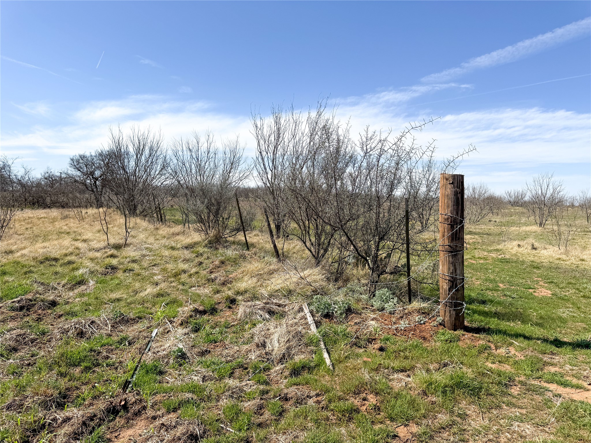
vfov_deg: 56.8
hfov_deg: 71.6
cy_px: 222
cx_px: 296
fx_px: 410
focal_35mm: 24
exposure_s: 1/6400
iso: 80
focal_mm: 6.76
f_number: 1.8
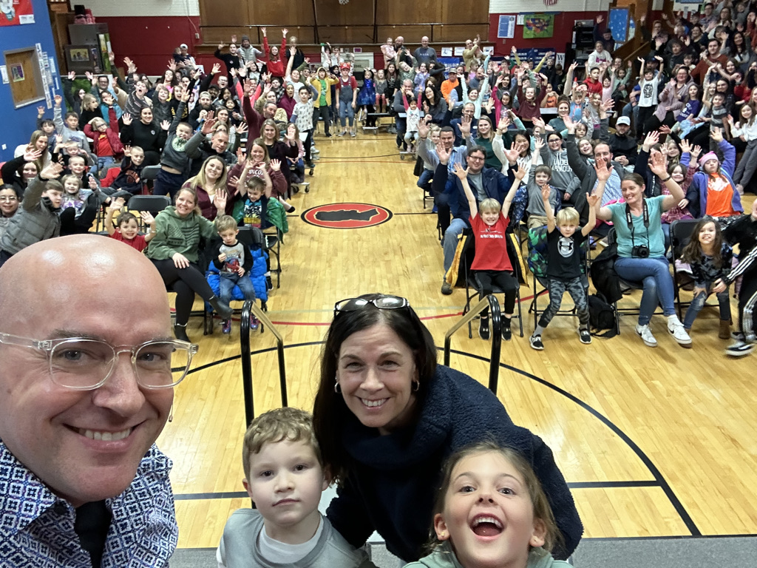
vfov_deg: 46.8
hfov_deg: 60.0
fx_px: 656
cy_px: 284
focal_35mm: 30
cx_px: 378
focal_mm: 2.69
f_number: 1.9
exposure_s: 1/60
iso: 160
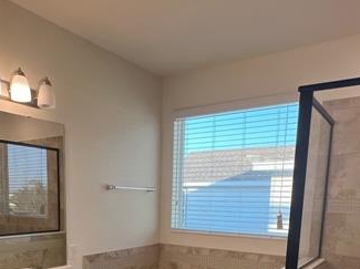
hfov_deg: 56.4
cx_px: 144
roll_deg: -1.0
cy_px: 260
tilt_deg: -9.5
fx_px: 332
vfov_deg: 39.6
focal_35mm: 32
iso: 64
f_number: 1.8
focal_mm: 1.57
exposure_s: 1/122
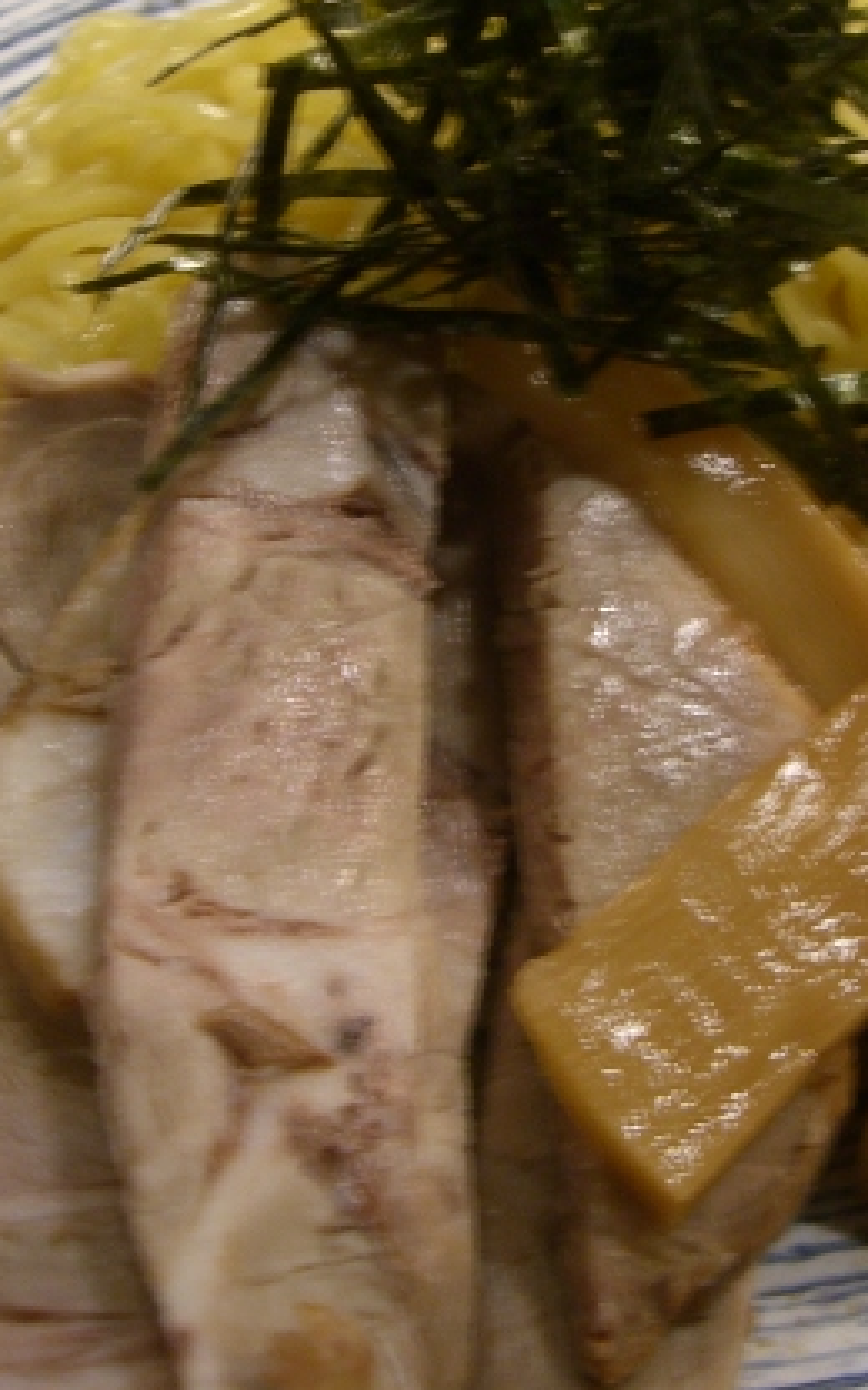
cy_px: 598
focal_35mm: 62
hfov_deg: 20.9
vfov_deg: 32.9
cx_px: 581
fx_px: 2347
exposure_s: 1/8
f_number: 2.7
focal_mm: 6.2
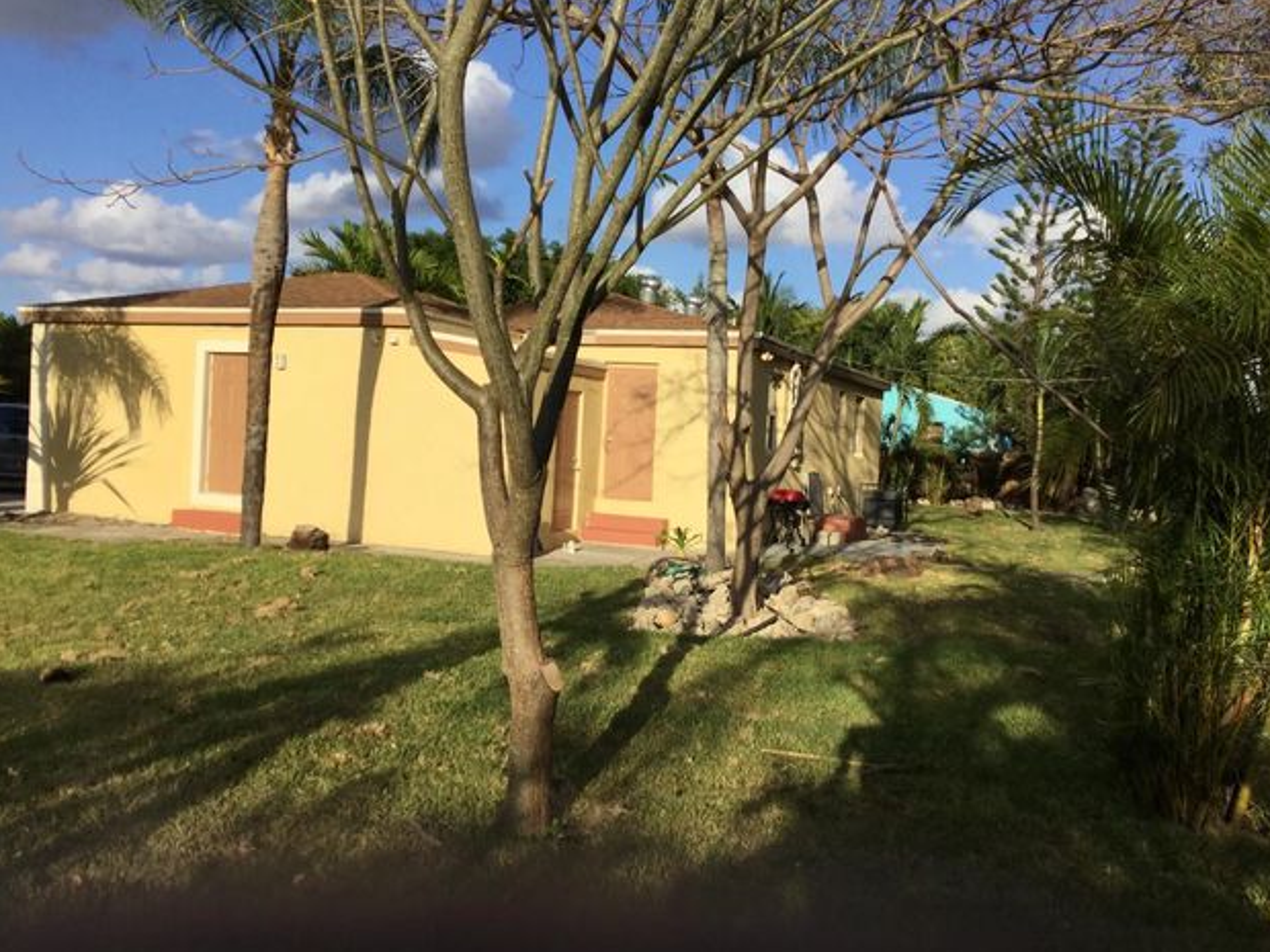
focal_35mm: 32
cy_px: 473
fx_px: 1174
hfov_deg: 56.8
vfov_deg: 44.2
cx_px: 619
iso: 25
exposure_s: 1/1597
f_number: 2.4
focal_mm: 3.3
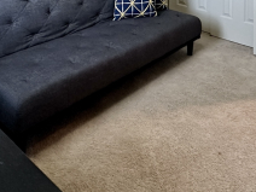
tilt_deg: +0.2
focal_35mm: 44
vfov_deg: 25.6
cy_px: -88
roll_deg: -1.0
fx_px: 325
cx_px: 133
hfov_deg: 42.9
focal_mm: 2.22
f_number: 2.2
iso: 400
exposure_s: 1/60
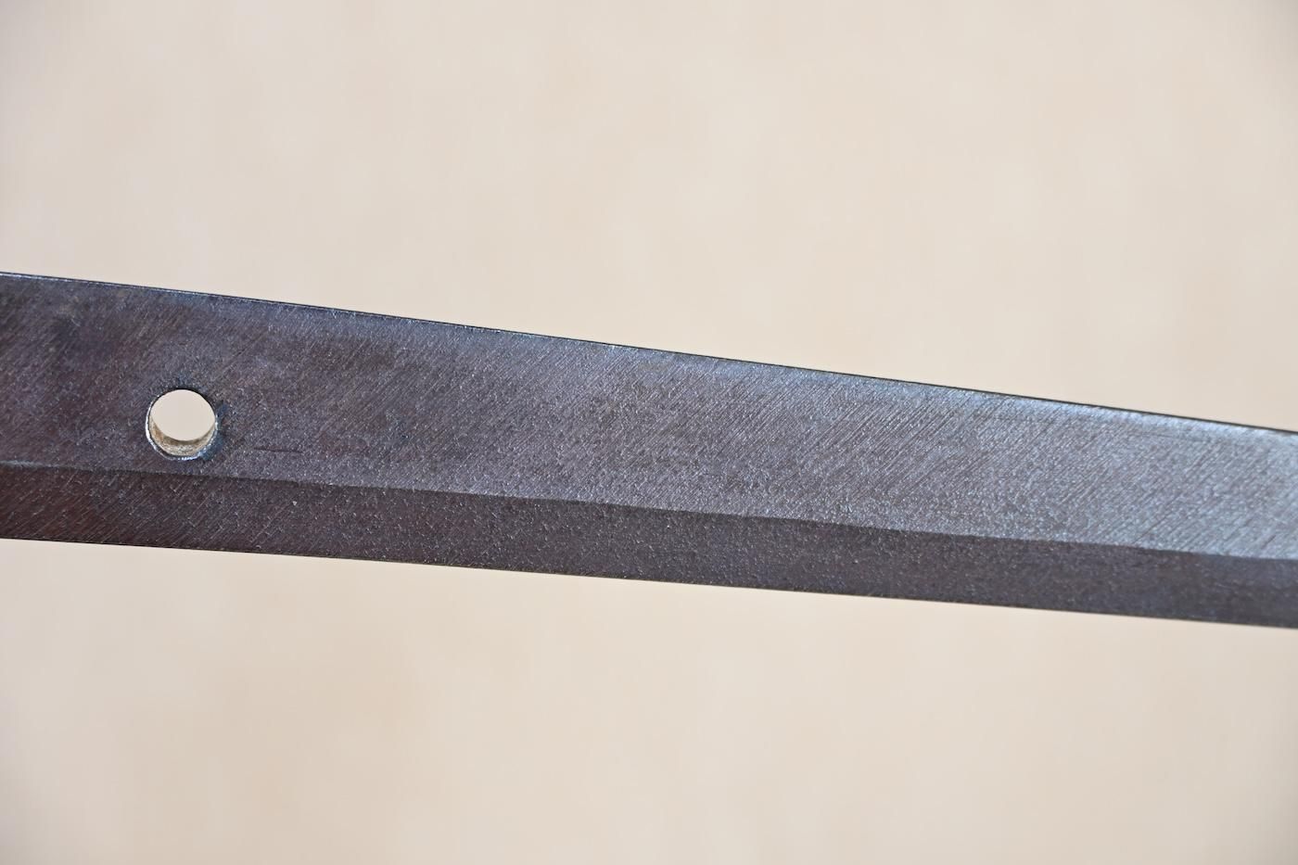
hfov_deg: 21.2
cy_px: 432
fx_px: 3461
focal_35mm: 96
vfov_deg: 14.2
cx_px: 649
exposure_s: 1/2
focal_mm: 64
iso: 100
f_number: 5
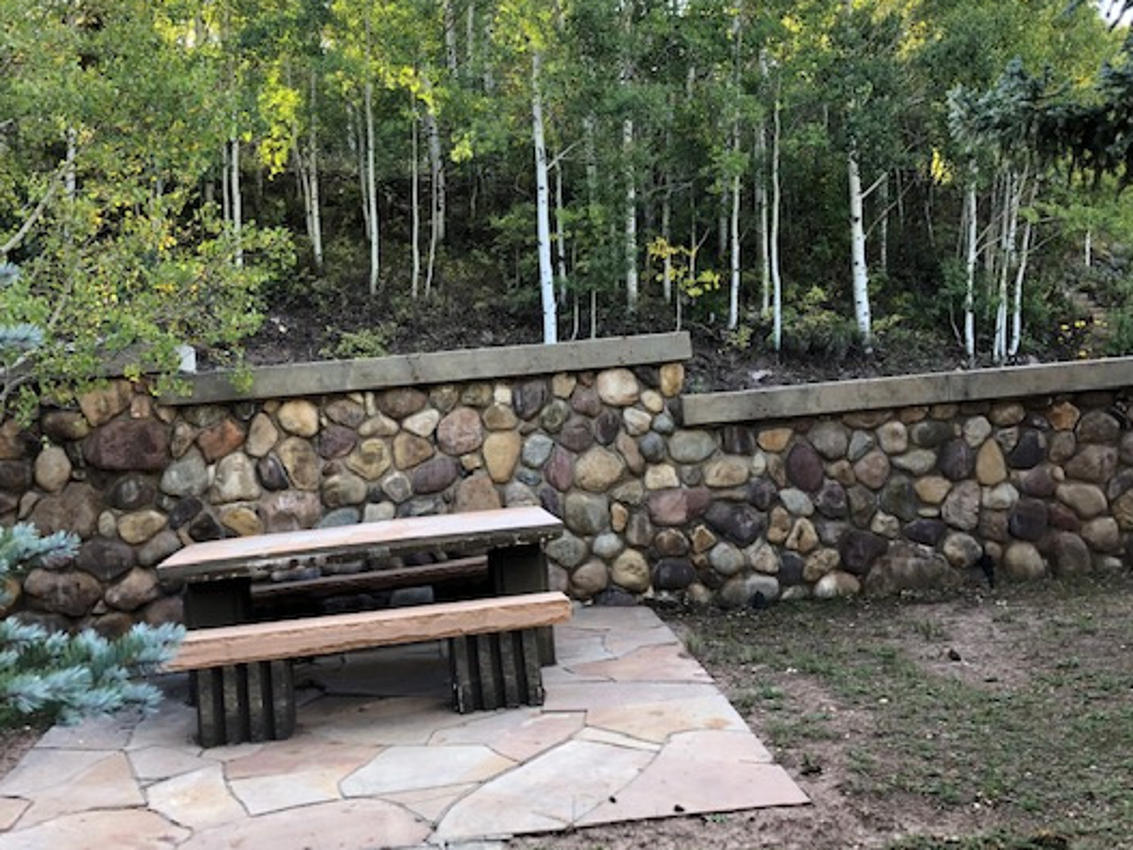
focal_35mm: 34
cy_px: 387
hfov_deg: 53.9
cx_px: 529
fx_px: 1113
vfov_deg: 41.7
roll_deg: +3.6
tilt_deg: +3.5
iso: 50
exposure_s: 1/120
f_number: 1.8
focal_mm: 3.99
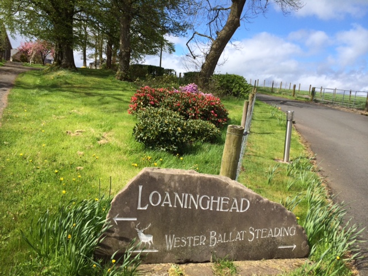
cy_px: 138
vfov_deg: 46.8
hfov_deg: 60.0
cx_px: 184
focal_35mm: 30
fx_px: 319
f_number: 2.2
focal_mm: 4.12
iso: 32
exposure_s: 1/2415
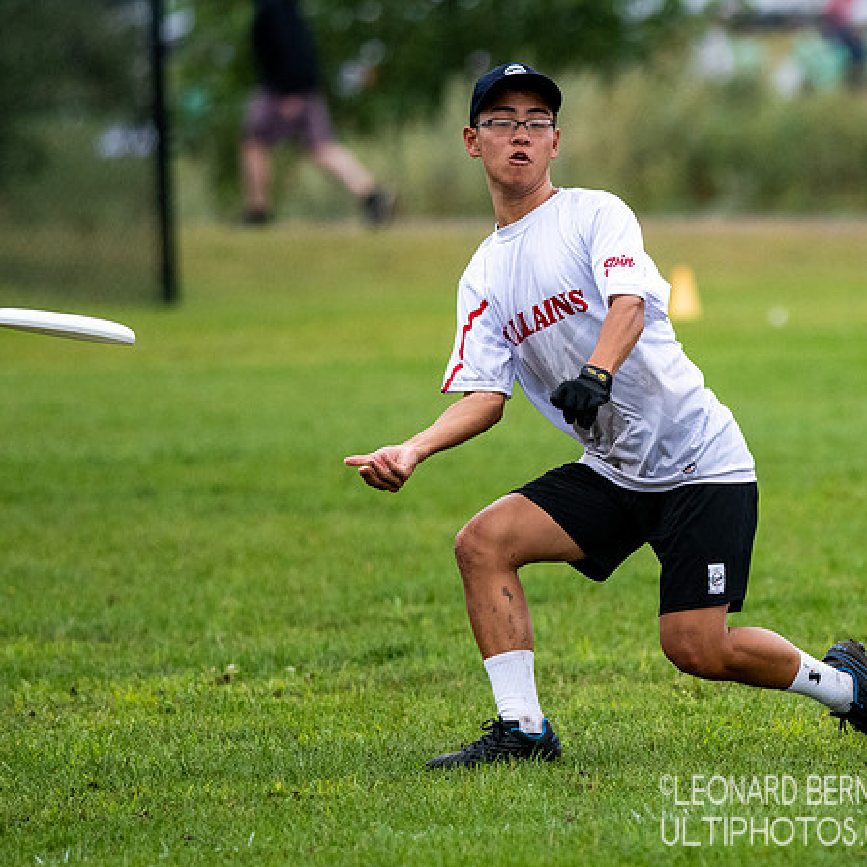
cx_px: 719
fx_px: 18022
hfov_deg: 2.8
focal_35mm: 636
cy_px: 478
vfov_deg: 2.8
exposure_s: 1/3200
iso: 1600
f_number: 4
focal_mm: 300
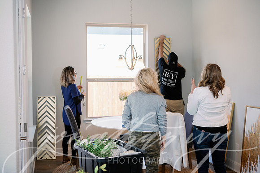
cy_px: 86
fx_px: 346
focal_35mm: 48
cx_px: 130
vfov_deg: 28.0
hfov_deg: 41.1
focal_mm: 48
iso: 400
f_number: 3.5
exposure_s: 1/200
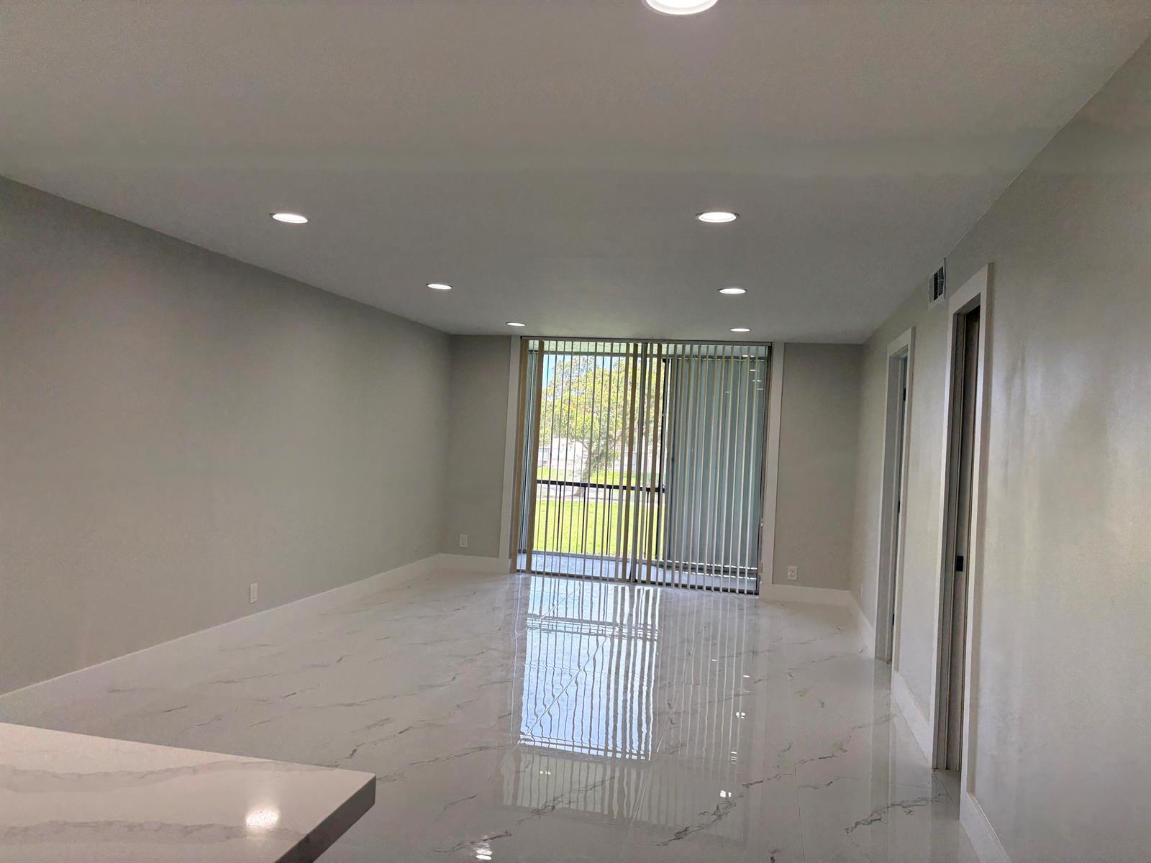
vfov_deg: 53.1
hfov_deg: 67.3
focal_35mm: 26
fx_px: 865
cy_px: 432
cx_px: 576
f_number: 1.6
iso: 64
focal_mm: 5.96
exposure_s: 1/240
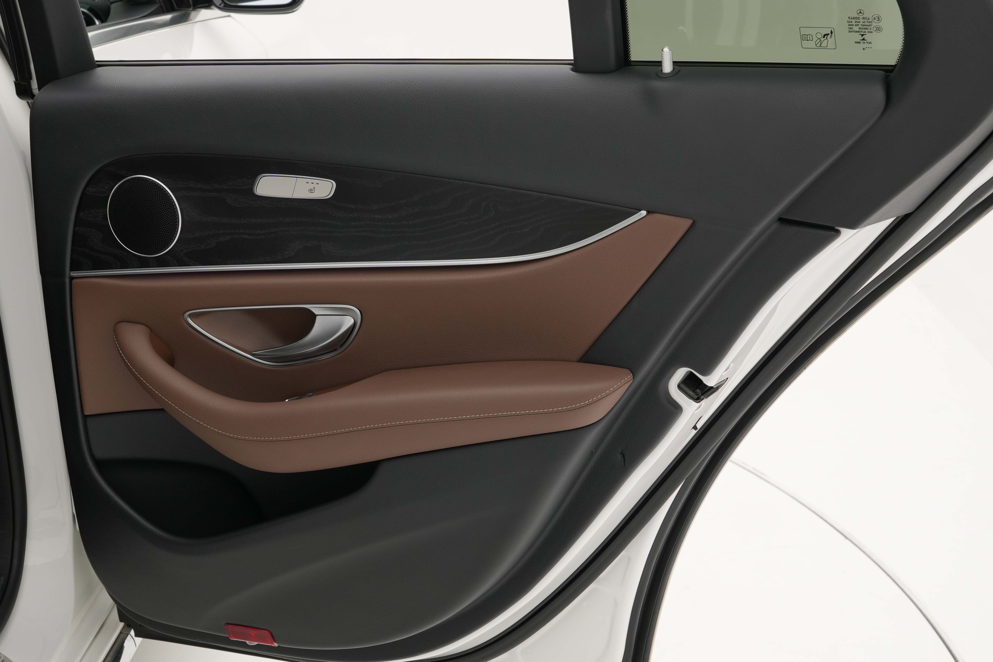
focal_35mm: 60
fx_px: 1642
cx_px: 496
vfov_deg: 22.8
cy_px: 342
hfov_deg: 33.7
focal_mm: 34.3
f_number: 7.1
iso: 250
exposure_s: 1/50
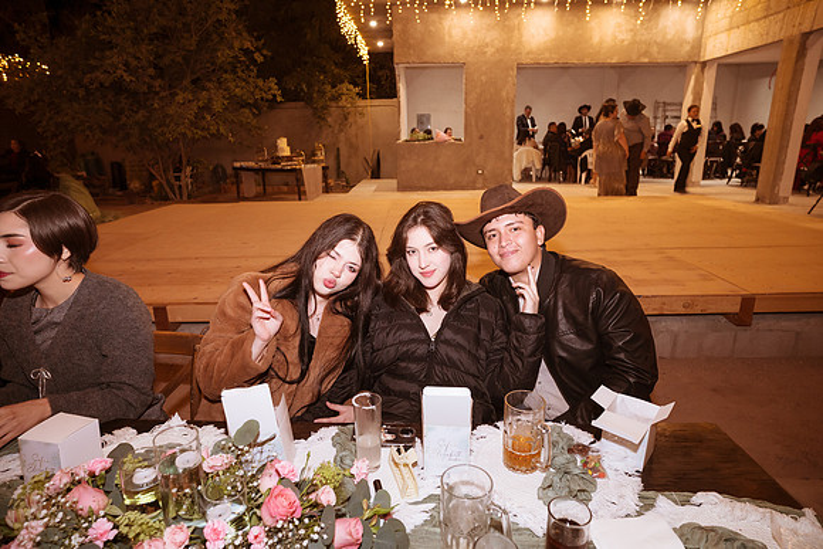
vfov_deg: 62.0
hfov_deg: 84.0
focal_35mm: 20
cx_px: 412
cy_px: 274
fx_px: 457
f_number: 4.5
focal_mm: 20
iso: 1600
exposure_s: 1/30
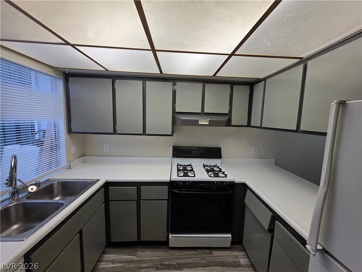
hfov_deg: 106.2
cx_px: 181
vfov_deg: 89.9
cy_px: 136
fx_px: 136
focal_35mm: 13
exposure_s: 1/120
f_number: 1.9
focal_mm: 2.2
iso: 50
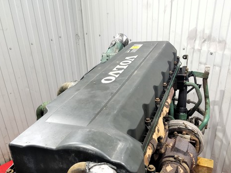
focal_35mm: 34
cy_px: 116
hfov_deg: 53.9
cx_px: 103
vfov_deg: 41.2
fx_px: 227
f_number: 1.79
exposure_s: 1/50
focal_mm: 4.71
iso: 323
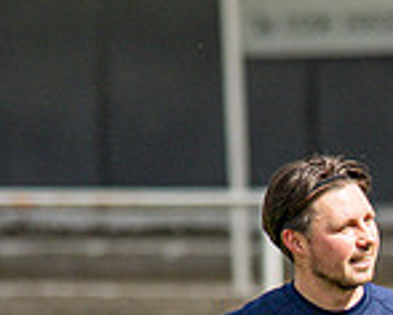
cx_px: 628
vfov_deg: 1.4
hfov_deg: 1.8
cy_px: 397
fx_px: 12753
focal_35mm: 1095
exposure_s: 1/10000
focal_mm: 135
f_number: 1.8
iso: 250
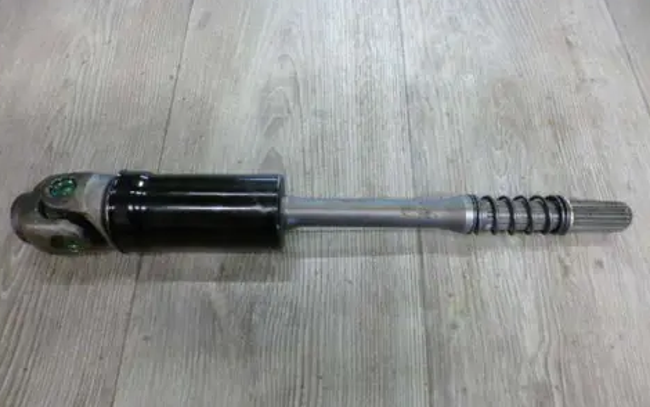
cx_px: 322
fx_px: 461
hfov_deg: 70.4
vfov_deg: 47.5
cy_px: 230
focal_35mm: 26
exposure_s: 1/30
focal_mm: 4.3
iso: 400
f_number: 2.5
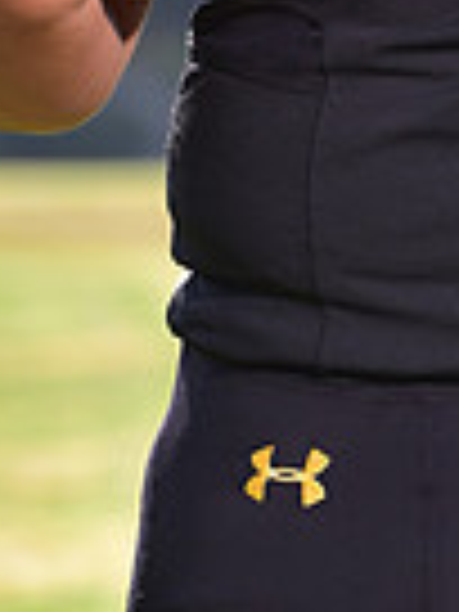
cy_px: -459
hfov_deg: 2.3
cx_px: 619
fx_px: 11244
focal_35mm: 636
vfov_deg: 3.1
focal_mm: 155
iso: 100
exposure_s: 1/250
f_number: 5
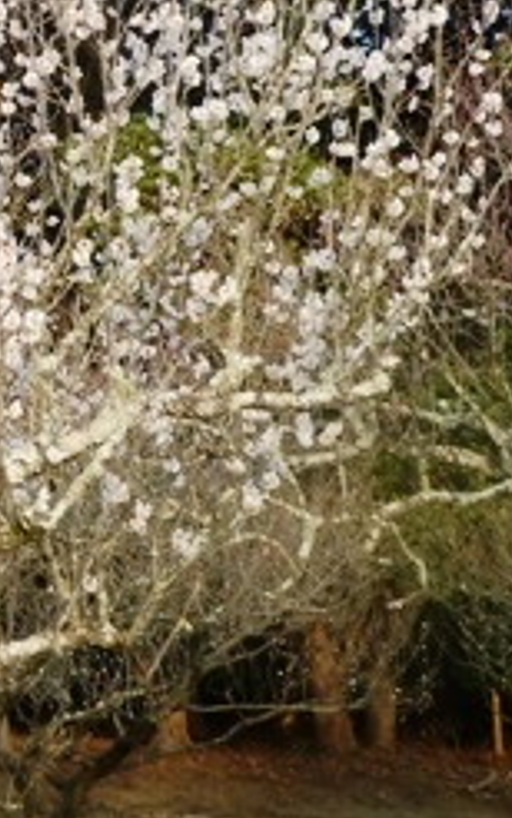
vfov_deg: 25.6
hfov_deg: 14.9
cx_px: -299
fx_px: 1784
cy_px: 239
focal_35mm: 80
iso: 80
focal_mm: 5.2
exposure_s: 1/160
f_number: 4
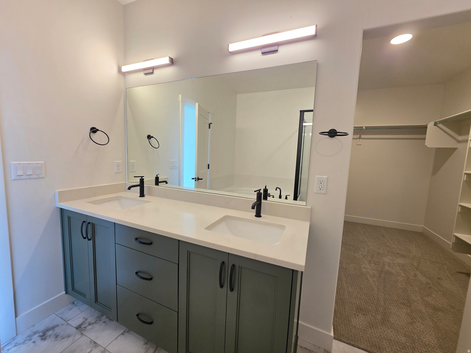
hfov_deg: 106.2
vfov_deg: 89.9
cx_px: 236
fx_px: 177
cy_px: 176
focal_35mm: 13
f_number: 1.9
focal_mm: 2.2
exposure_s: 1/120
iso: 80
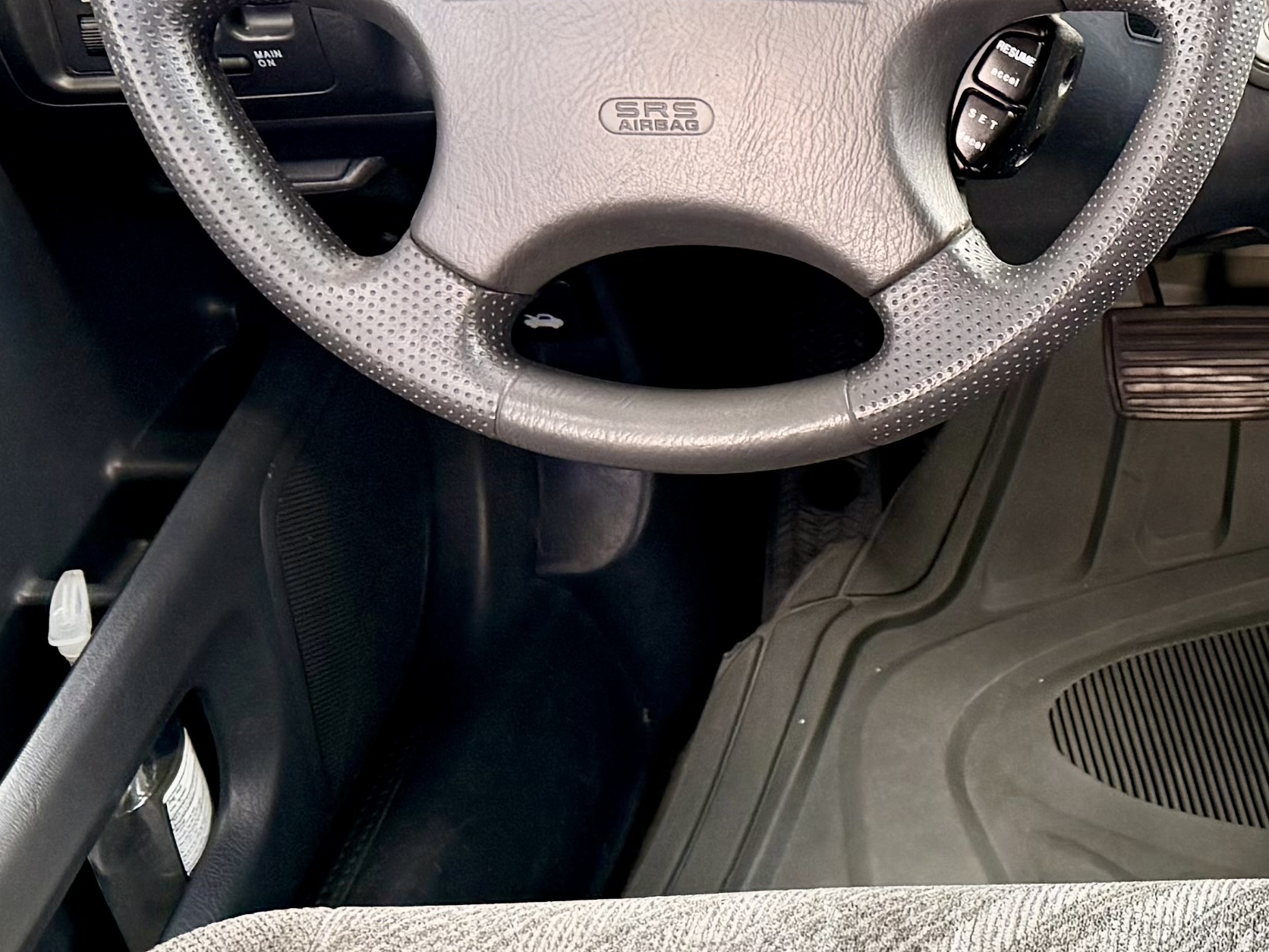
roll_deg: +1.9
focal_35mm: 82
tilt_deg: -43.6
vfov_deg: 18.0
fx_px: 3006
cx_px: 1817
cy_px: 588
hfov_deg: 20.8
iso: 200
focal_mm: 6.76
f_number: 1.78
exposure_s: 1/94
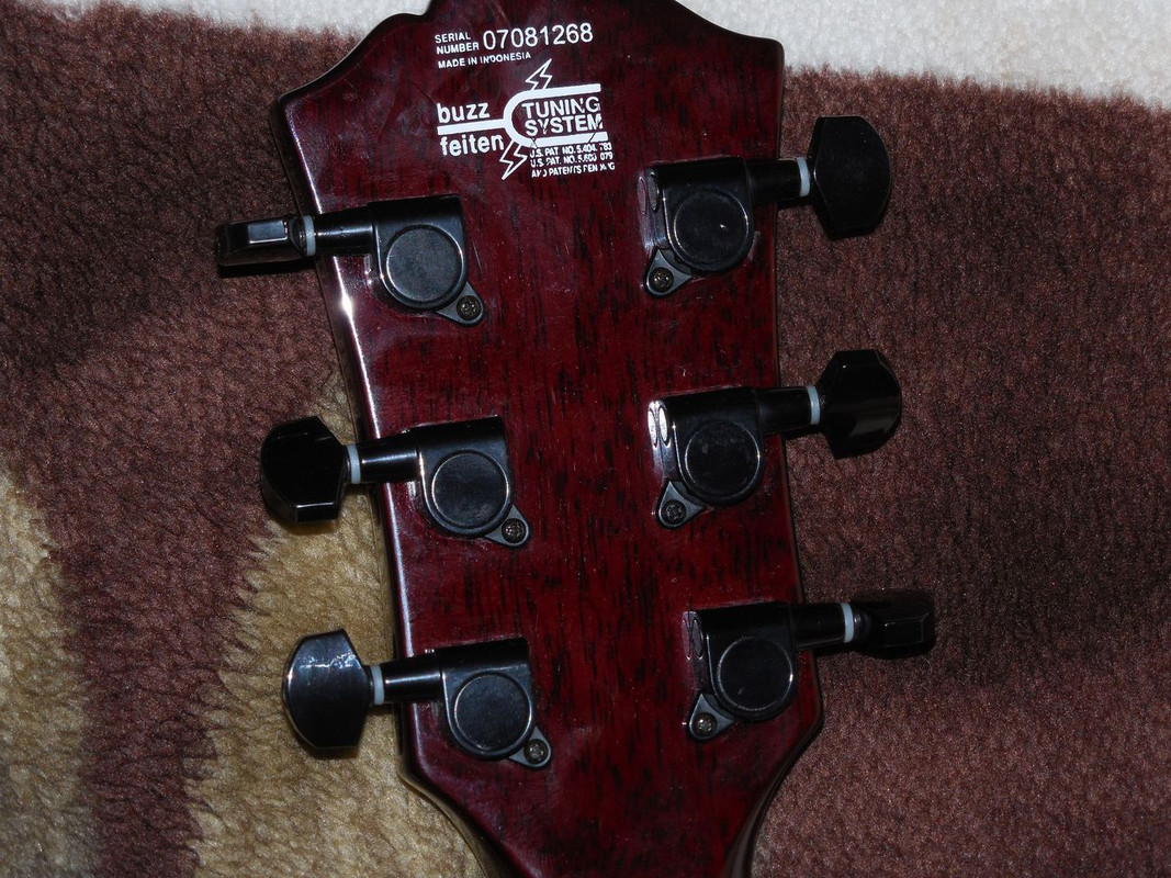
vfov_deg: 9.8
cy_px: 439
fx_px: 5107
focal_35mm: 151
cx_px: 586
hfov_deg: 13.1
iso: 125
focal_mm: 27.2
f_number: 4.9
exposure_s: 1/60
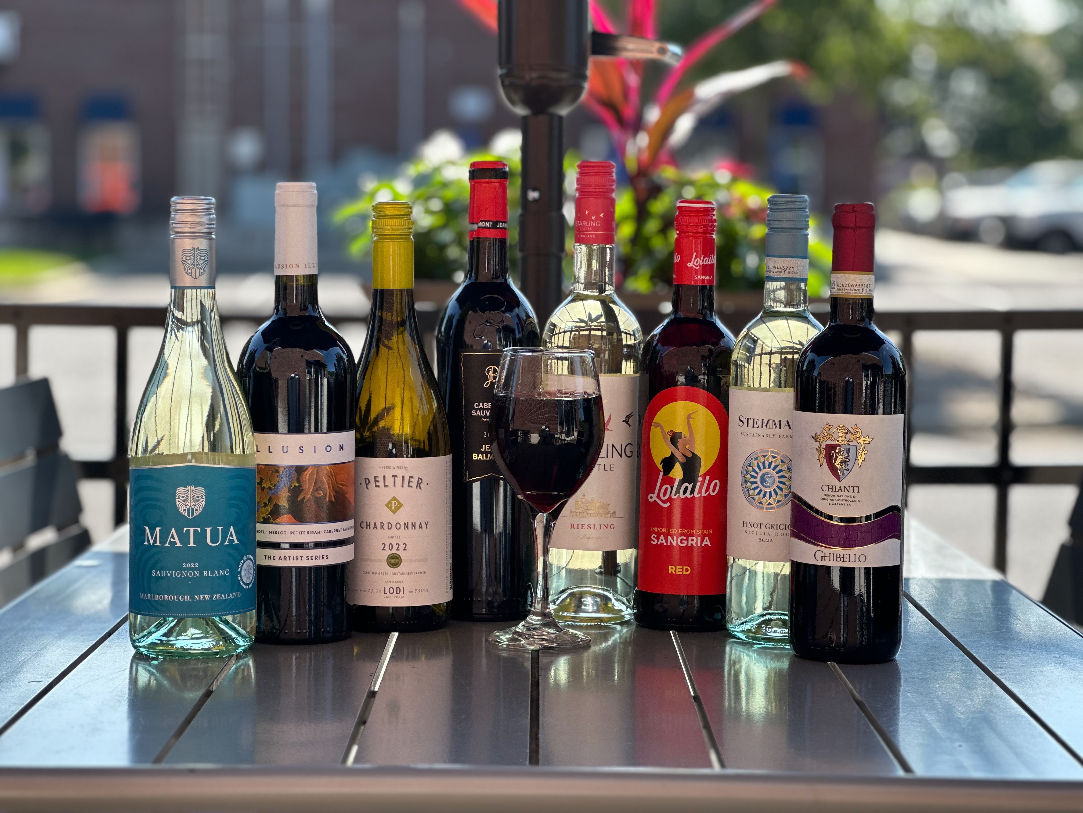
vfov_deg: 19.1
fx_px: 2409
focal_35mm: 77
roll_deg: +0.2
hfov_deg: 25.3
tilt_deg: -5.1
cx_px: 542
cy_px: 406
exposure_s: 1/149
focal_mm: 9
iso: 25
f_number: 2.8
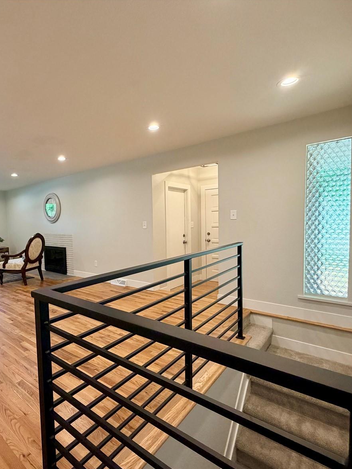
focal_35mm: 19
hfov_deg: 66.7
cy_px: 237
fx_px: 258
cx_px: 115
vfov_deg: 84.7
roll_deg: +2.4
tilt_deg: -3.3
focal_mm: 2.22
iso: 250
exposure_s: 1/120
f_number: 2.2
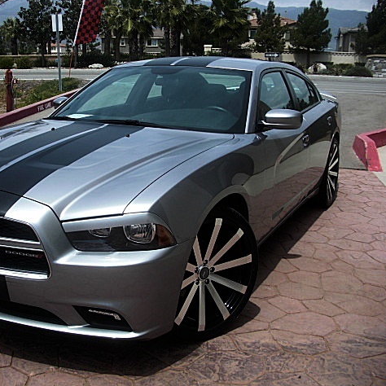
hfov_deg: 38.8
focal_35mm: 43
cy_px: 191
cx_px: 137
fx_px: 542
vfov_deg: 39.2
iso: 50
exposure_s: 1/1000
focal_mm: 6.3
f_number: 2.8
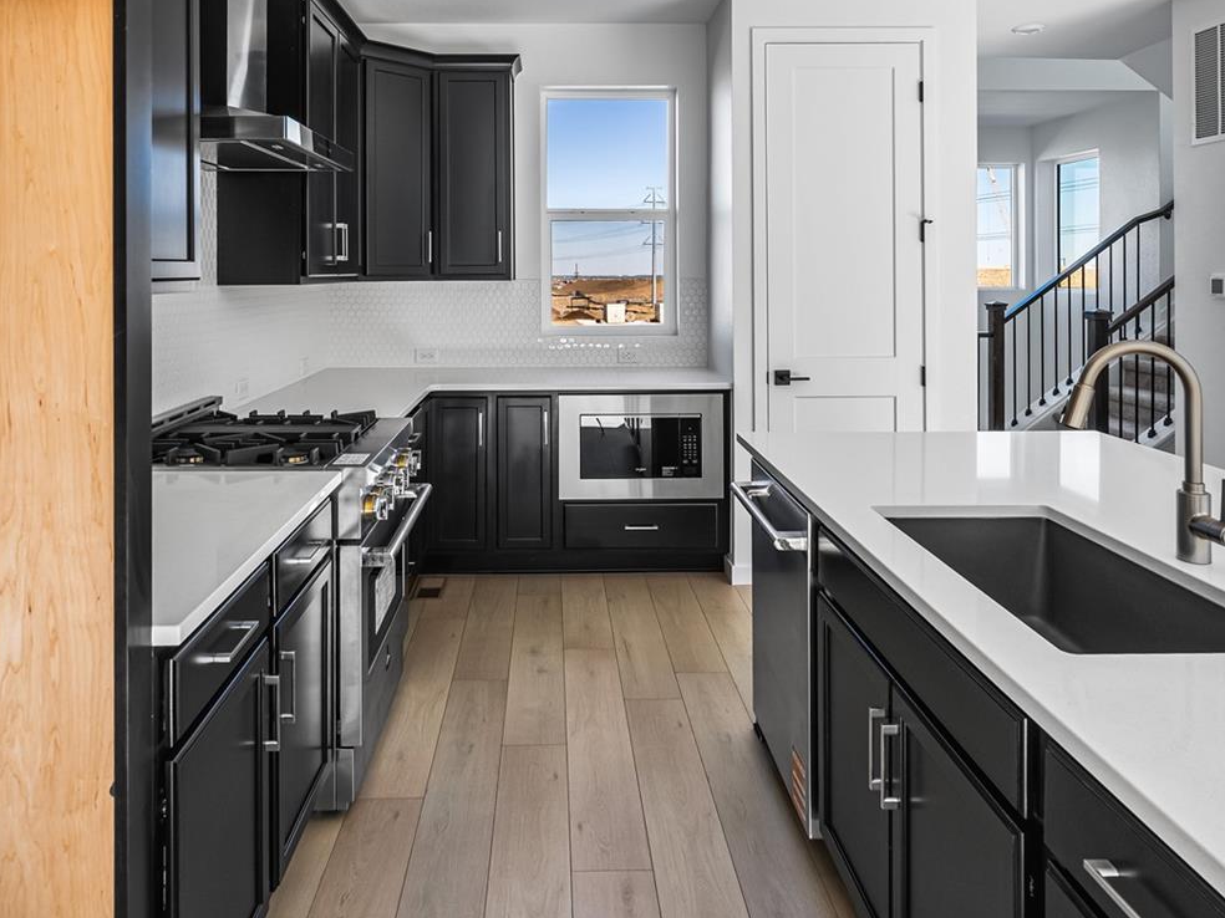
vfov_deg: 51.9
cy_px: 270
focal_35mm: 26
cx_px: 568
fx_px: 912
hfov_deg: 67.7
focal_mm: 16.5
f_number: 8
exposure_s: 1/25
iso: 400
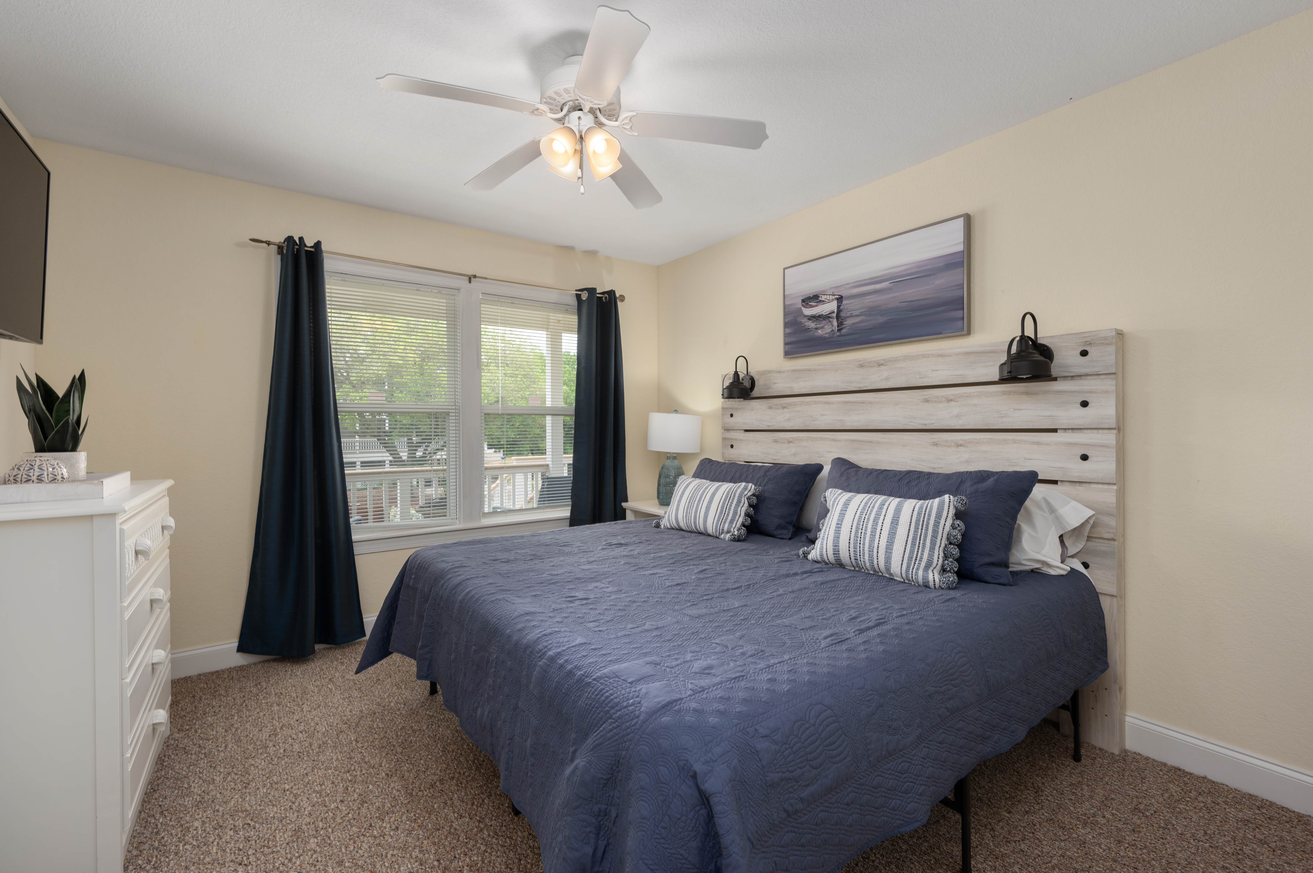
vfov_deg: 77.2
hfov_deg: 100.4
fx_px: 547
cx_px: 656
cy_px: 436
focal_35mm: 15
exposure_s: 1/3
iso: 160
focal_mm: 15
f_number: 7.1
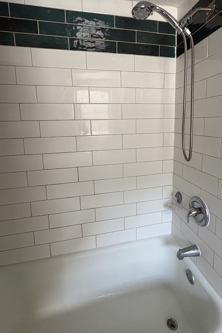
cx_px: 122
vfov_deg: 89.5
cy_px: 144
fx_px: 167
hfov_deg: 67.2
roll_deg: +0.7
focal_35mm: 18
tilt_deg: -5.7
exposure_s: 1/60
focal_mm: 2.22
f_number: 2.2
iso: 250
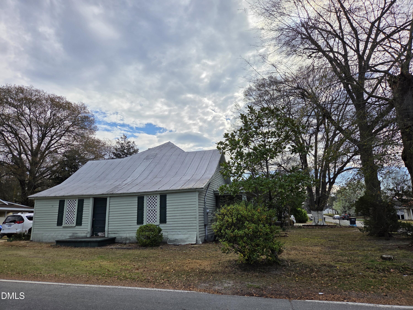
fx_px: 274
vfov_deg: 58.9
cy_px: 155
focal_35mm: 23
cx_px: 206
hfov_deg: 73.9
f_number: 1.8
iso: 64
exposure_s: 1/7891
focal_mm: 5.4
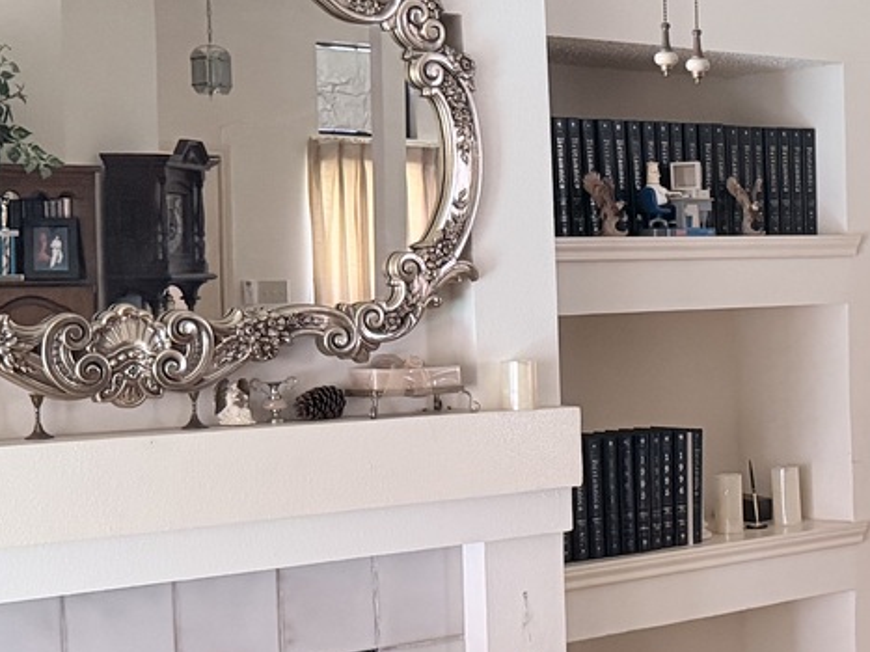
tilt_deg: -4.9
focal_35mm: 74
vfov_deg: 19.8
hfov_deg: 25.2
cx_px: 842
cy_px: 432
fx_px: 1859
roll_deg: +1.8
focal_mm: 6.76
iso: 800
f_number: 1.78
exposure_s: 1/60
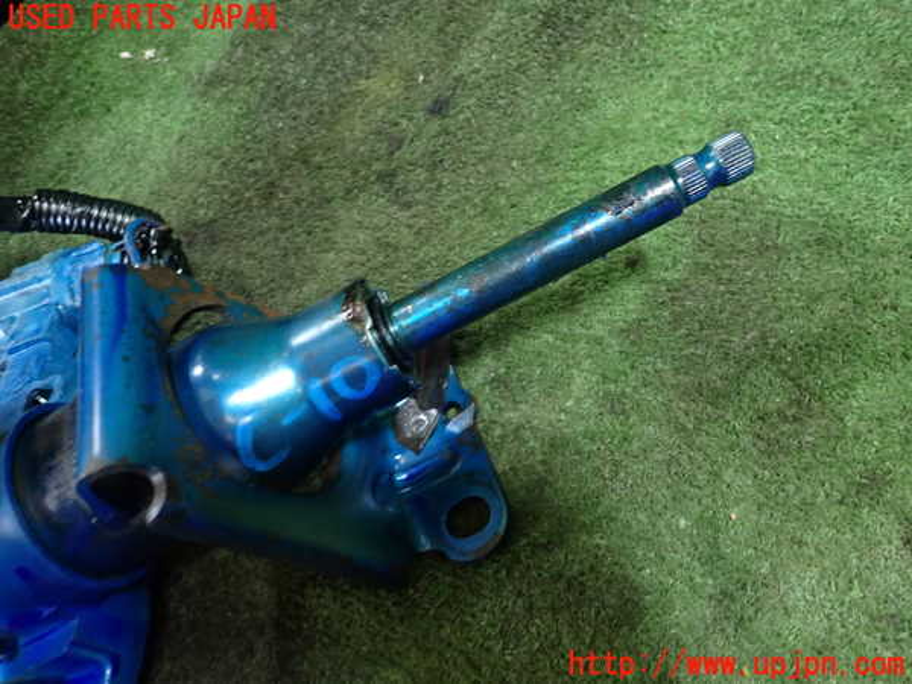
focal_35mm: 25
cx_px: 456
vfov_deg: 54.9
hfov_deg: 69.4
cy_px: 342
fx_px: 659
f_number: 2
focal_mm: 4.5
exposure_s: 1/30
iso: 320
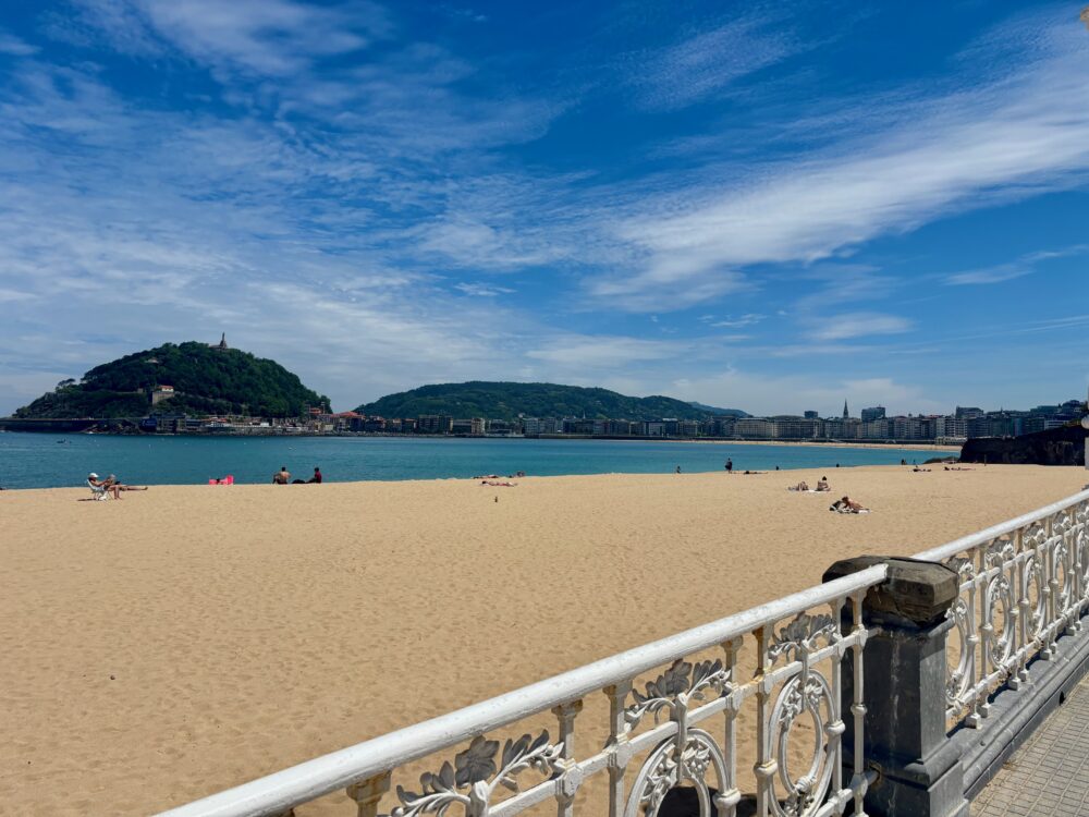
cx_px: 544
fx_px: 818
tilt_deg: +2.0
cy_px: 408
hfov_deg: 67.3
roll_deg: -1.0
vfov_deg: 53.1
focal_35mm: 26
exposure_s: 1/8333
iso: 50
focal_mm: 5.96
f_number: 1.6
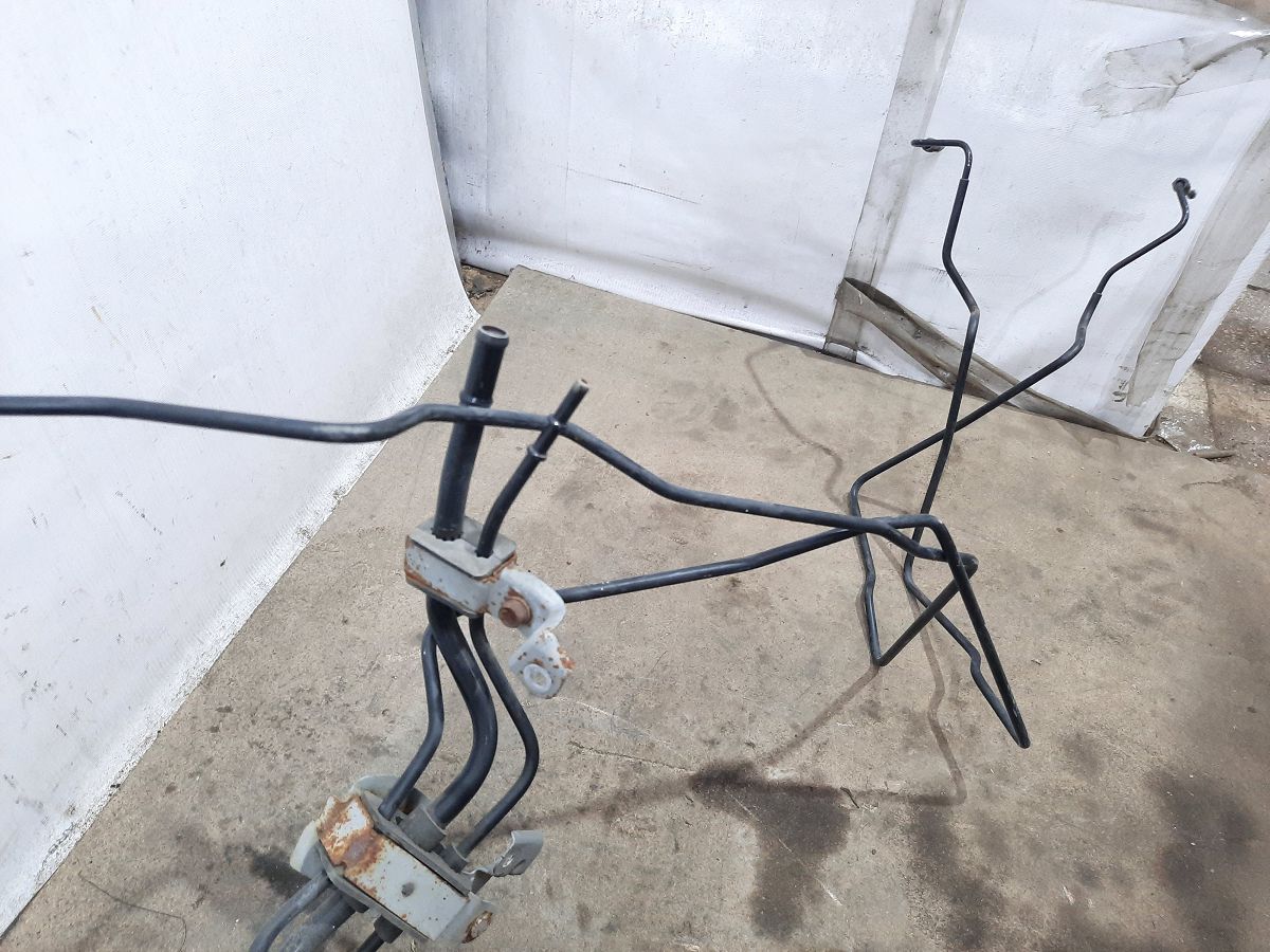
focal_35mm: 25
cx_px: 635
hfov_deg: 69.4
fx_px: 917
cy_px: 476
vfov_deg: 54.9
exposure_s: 1/50
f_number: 2
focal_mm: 4.6
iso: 320
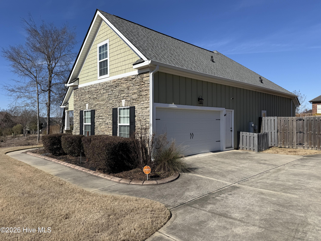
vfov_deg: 56.8
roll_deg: -0.3
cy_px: 120
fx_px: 223
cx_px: 160
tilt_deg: +2.2
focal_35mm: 24
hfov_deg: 71.6
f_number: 1.78
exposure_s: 1/5714
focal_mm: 6.76
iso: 80
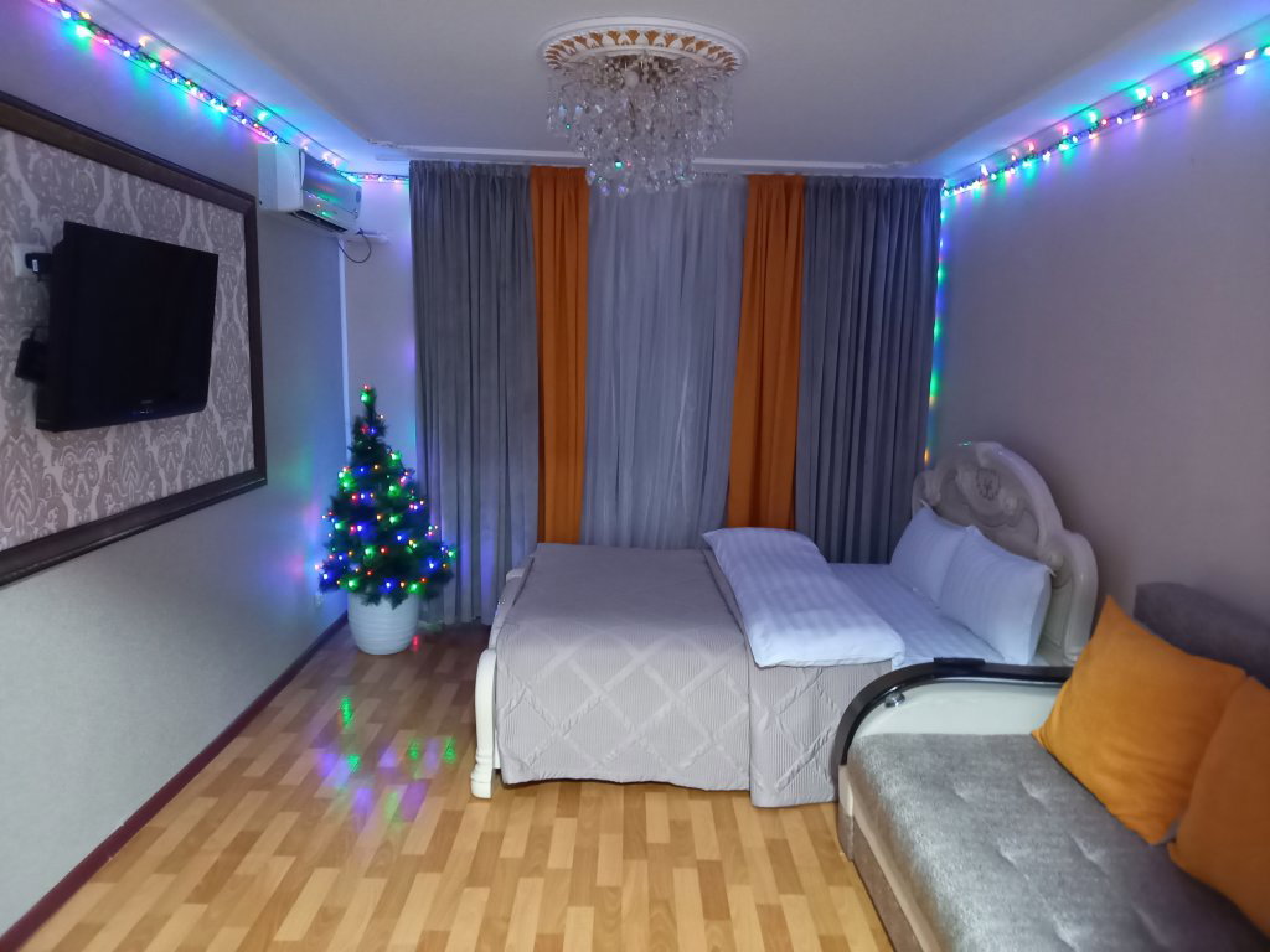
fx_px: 917
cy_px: 476
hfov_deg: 69.4
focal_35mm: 25
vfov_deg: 54.9
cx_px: 635
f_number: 1.8
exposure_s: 1/20
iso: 1250
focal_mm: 4.65
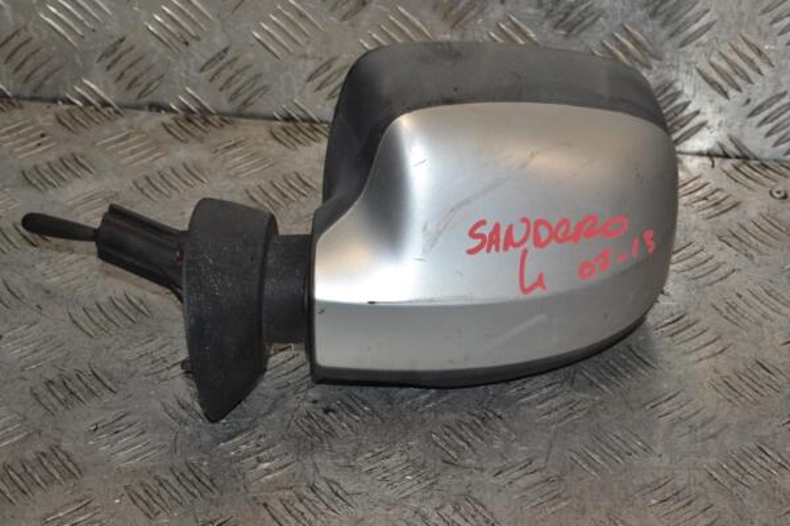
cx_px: 395
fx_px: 2041
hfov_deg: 21.9
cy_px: 263
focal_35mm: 93
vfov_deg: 14.7
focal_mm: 62
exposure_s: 1/200
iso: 800
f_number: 11
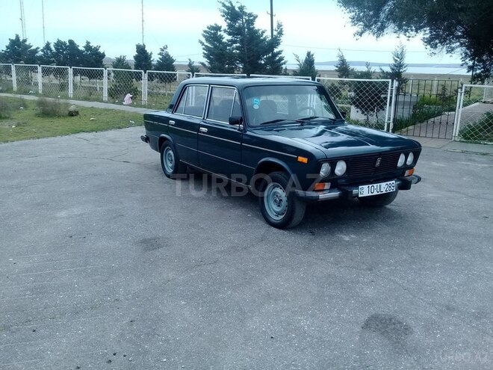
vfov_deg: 45.4
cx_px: 246
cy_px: 185
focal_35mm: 31
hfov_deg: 58.4
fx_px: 442
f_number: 2.2
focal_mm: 3.3
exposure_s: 1/572
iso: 64
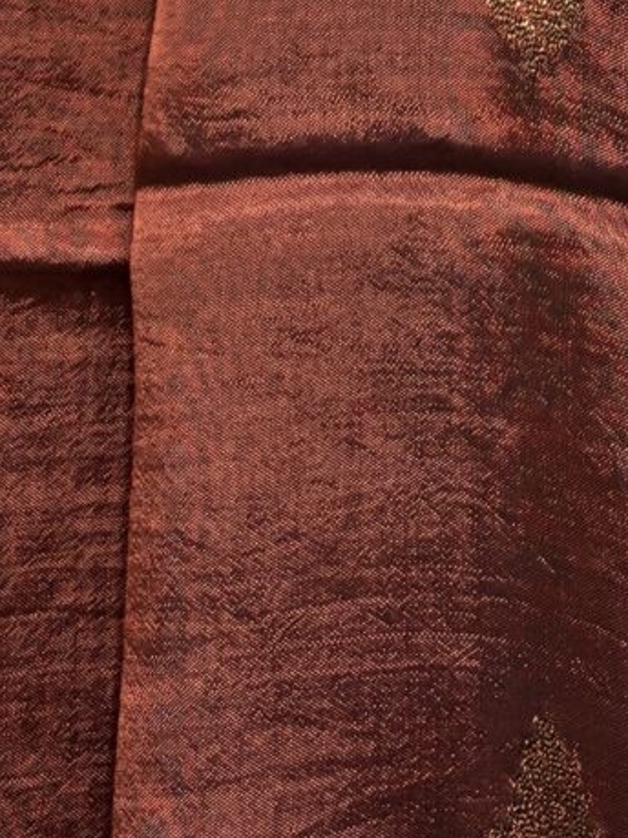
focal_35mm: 145
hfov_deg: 10.0
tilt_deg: -0.4
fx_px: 3509
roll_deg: -0.8
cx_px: 873
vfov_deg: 11.5
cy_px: -1114
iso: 125
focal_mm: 5.96
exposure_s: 1/50
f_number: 1.6
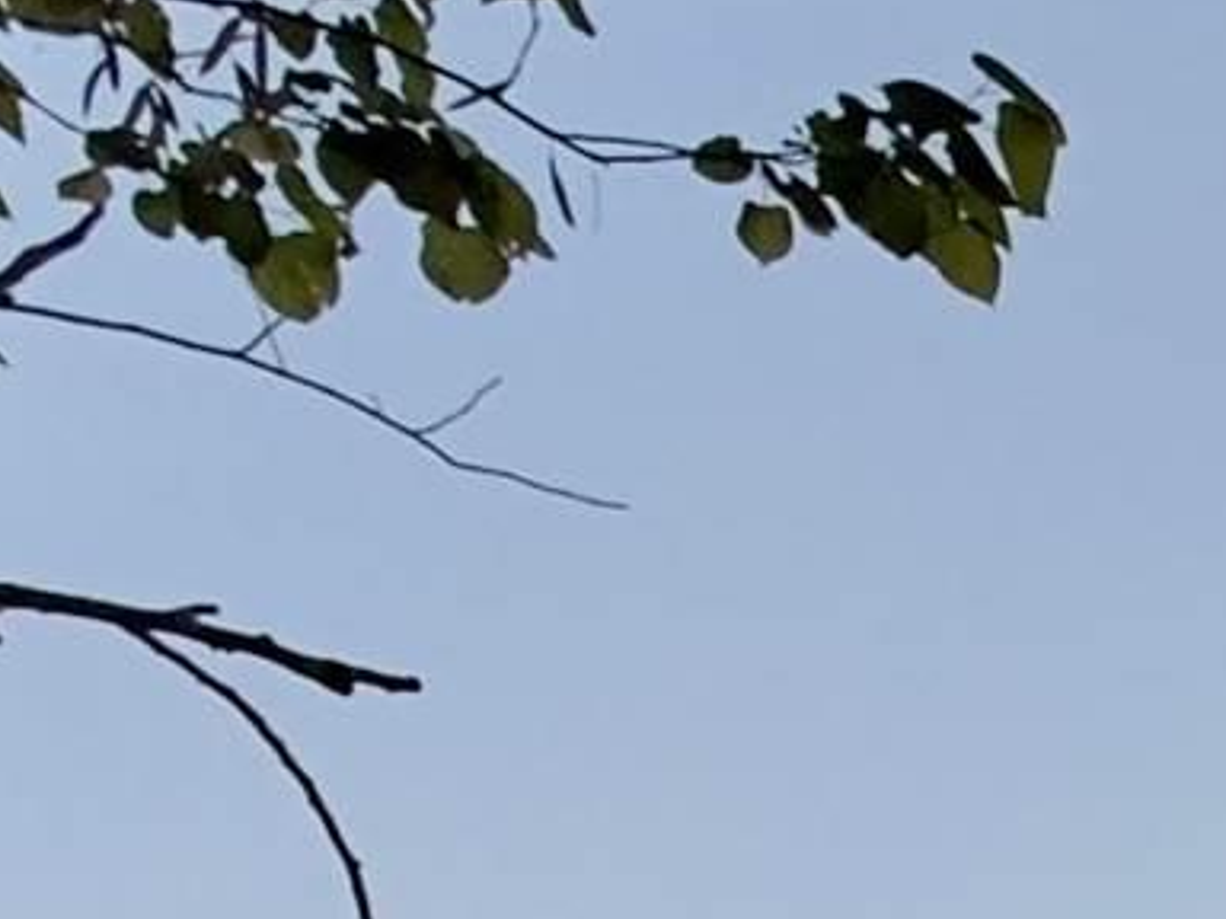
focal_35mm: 112
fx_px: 3967
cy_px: 2278
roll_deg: +1.0
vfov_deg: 11.0
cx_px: 2909
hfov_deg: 13.3
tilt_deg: +4.1
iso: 50
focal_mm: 2.22
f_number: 2.2
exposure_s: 1/289
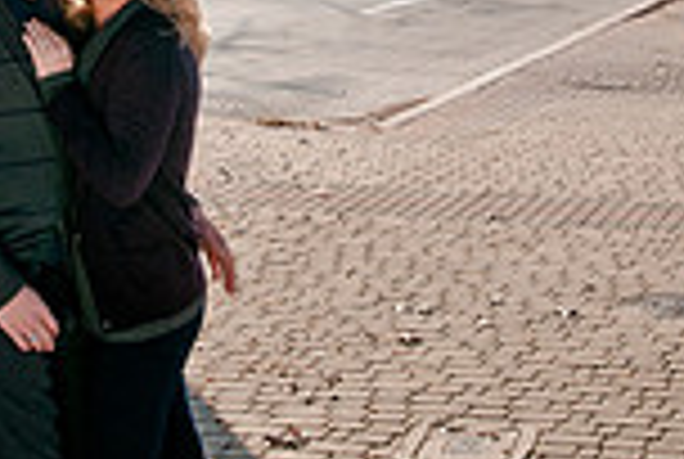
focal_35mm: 115
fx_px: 2189
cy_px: -122
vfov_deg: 11.7
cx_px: 272
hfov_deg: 17.7
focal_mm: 26
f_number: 9
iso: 200
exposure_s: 1/250
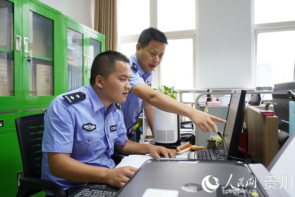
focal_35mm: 28
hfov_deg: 64.5
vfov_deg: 45.7
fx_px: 234
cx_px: 148
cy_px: 98
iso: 1000
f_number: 4
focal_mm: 19
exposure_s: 1/30
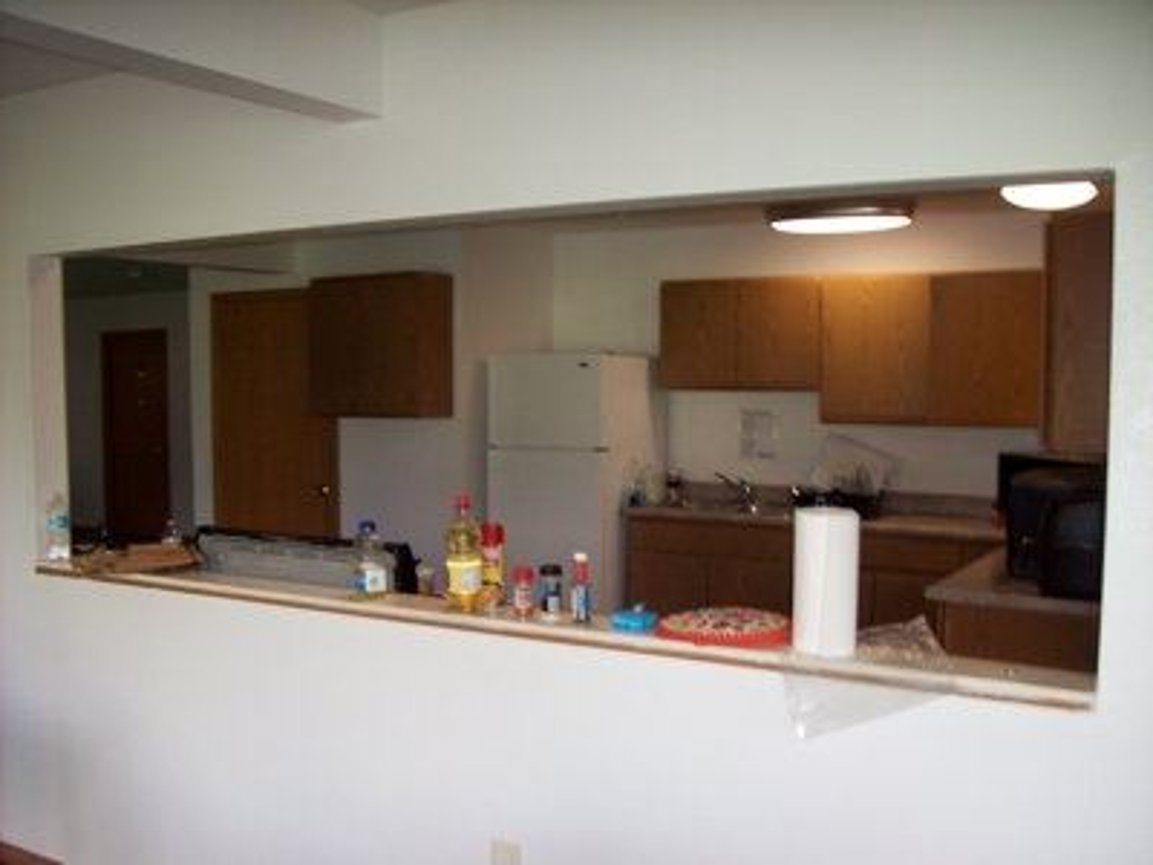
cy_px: 432
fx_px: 1199
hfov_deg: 51.4
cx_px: 576
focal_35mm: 36
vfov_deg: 39.7
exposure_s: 1/64
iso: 80
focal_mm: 6
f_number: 2.7
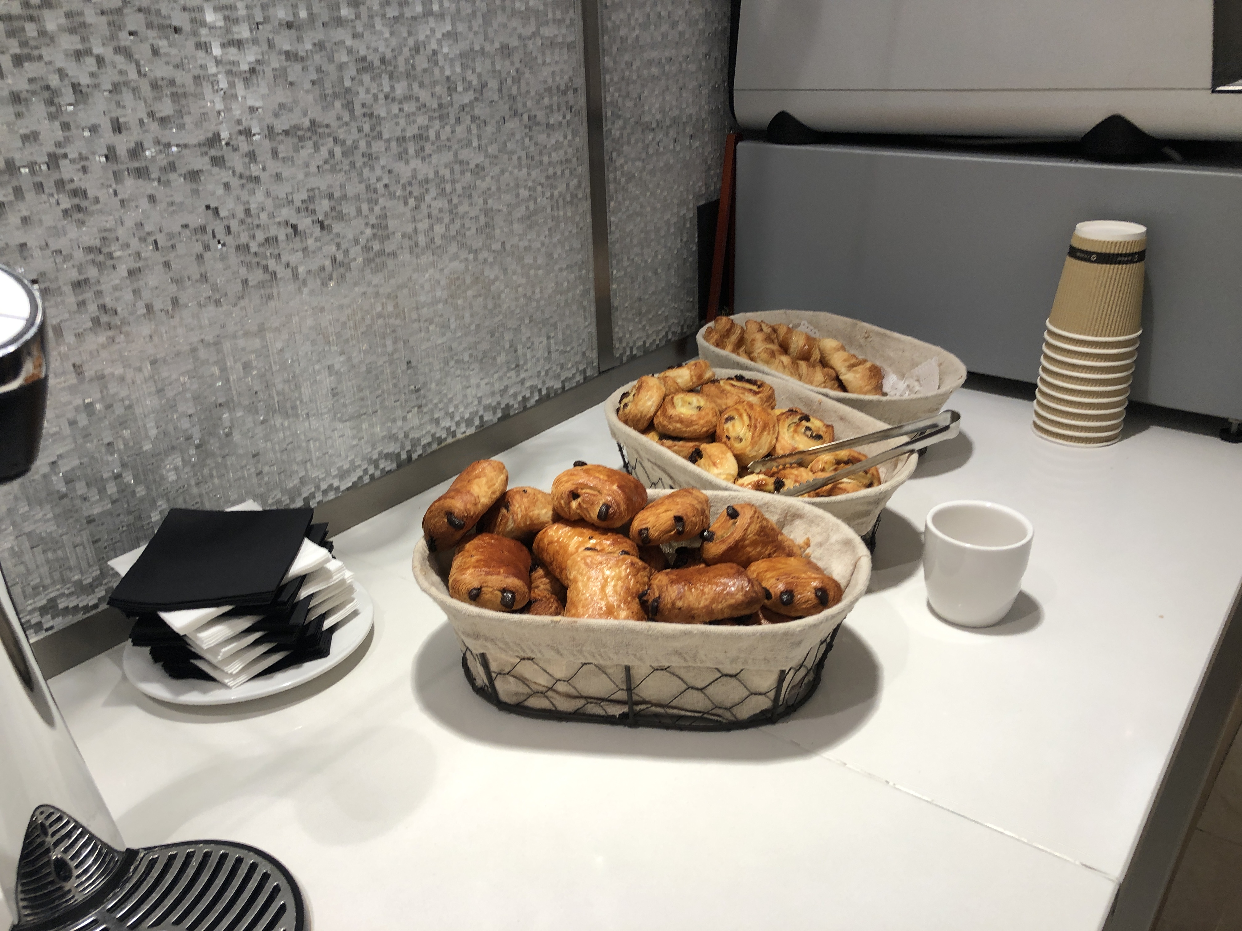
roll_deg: +1.9
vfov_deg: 49.7
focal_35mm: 28
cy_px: 466
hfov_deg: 63.4
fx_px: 1005
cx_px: 621
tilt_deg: -28.5
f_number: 1.8
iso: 32
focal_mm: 3.99
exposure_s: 1/50
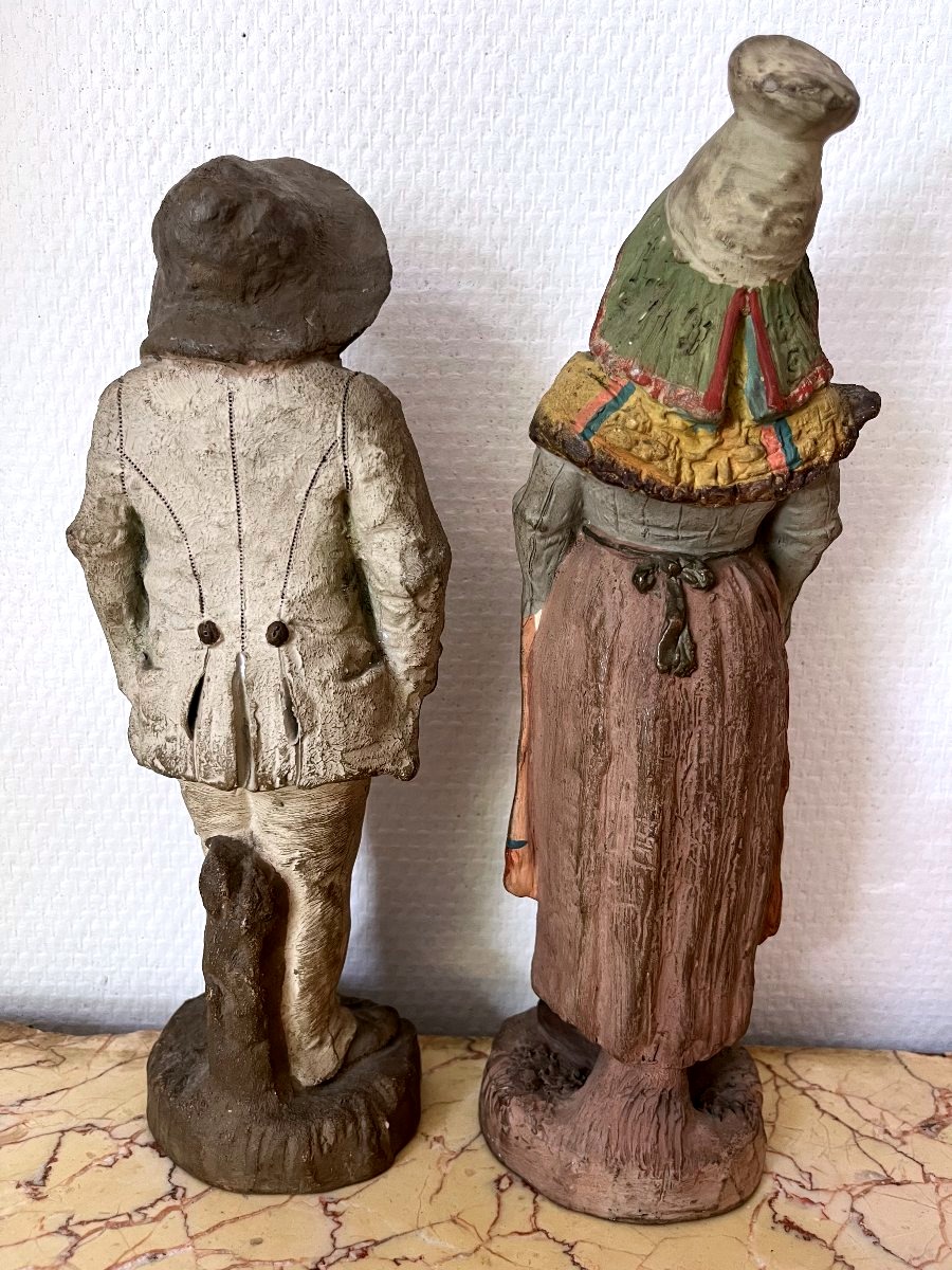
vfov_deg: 67.3
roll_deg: -1.1
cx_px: 476
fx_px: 953
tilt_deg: -13.8
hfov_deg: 53.1
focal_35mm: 26
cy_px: 635
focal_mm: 5.1
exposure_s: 1/91
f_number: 1.6
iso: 125
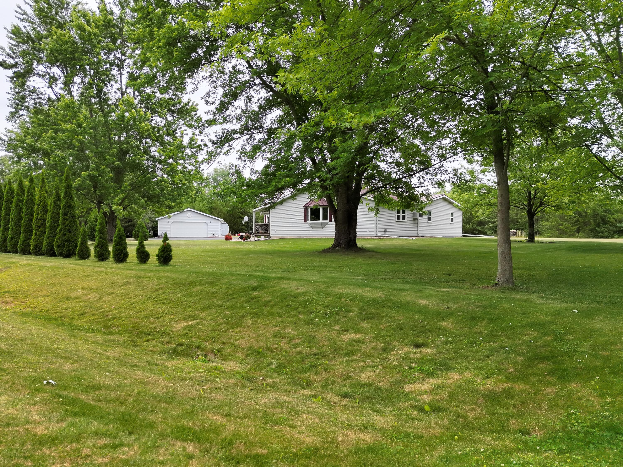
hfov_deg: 71.6
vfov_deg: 56.8
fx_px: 432
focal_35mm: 24
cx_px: 312
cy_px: 234
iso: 290
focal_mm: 6.72
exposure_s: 1/1500
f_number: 1.7
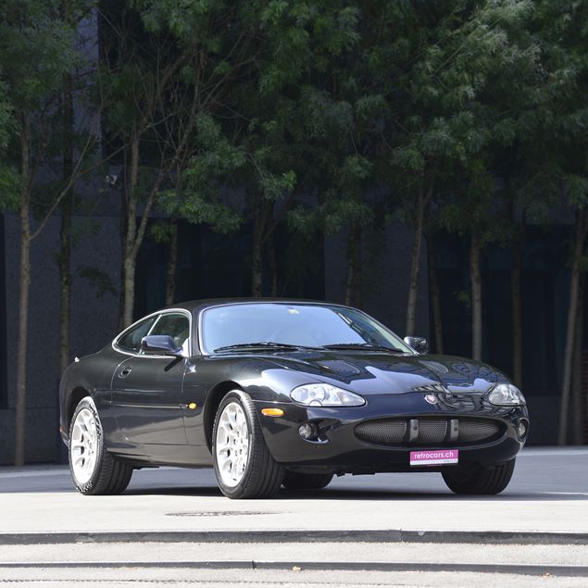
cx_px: 303
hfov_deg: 11.3
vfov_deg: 11.3
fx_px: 2960
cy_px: 293
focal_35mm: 154
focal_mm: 120
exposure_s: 1/200
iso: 250
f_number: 6.3
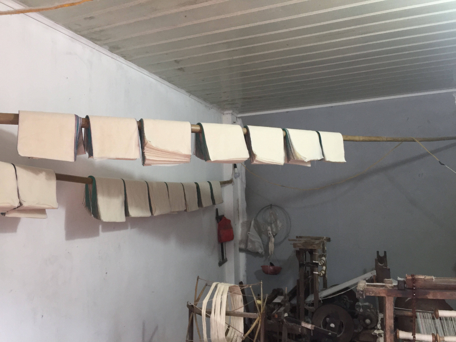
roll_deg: -0.5
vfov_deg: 48.2
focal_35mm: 29
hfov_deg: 61.7
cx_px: 228
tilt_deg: +5.4
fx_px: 382
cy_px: 171
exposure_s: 1/33
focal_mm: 4.15
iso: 50
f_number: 2.2
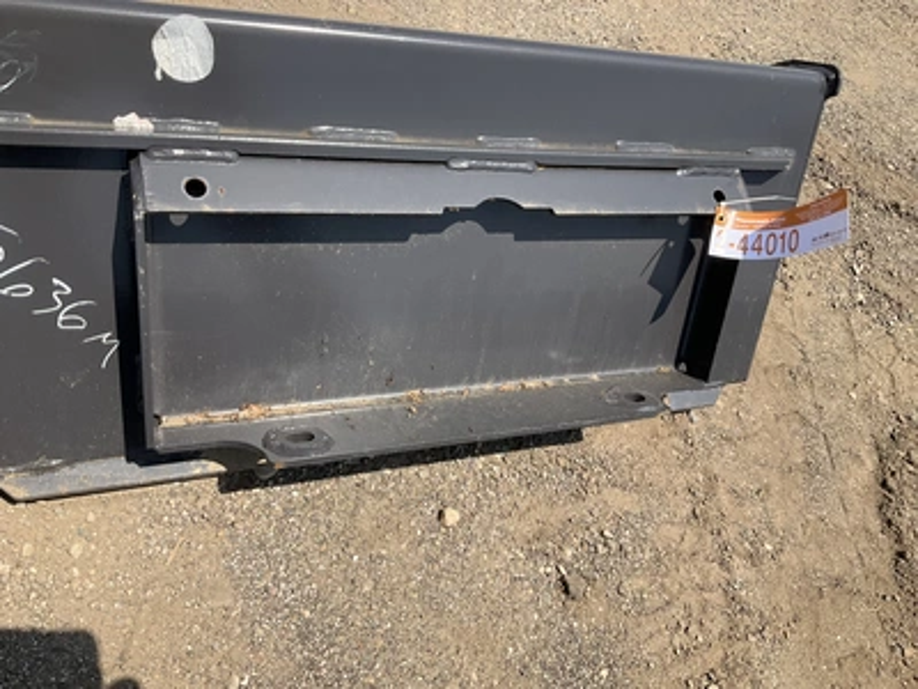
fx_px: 769
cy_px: 344
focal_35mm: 29
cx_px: 459
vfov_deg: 48.2
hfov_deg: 61.7
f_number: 1.8
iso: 25
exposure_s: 1/1490
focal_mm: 3
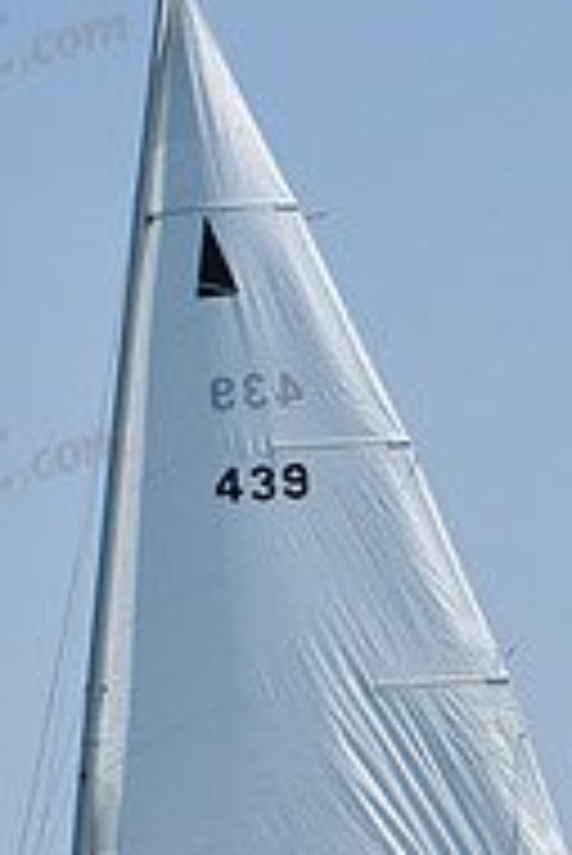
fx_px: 11632
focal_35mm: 489
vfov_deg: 4.2
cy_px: 680
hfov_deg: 2.8
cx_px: 363
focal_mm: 160
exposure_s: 1/800
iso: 320
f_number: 6.3
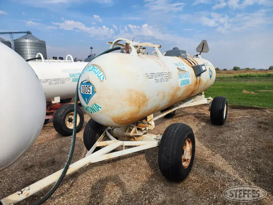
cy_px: 102
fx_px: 181
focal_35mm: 23
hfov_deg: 73.9
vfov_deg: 58.9
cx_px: 136
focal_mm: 6.4
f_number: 1.8
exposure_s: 1/1129
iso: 12
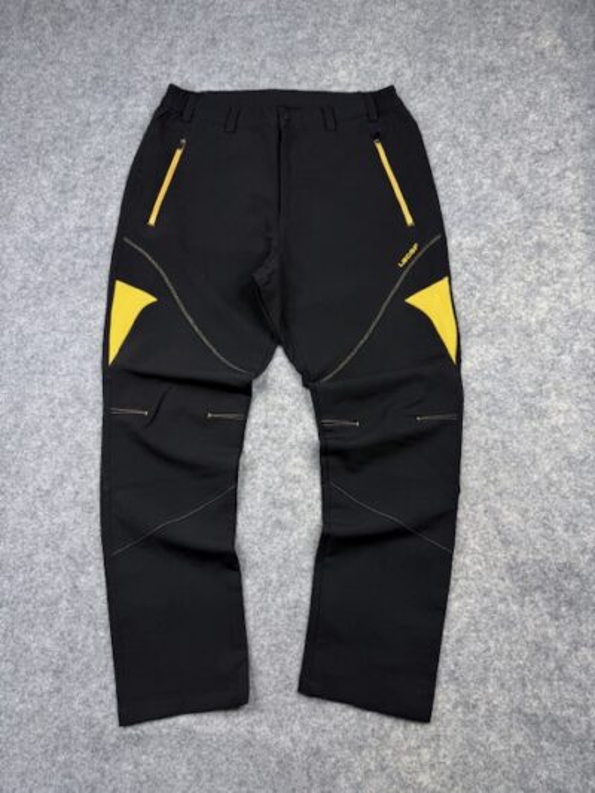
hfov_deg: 56.8
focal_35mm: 24
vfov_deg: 71.6
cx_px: 298
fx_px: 550
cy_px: 396
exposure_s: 1/100
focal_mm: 6.76
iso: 50
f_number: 1.78
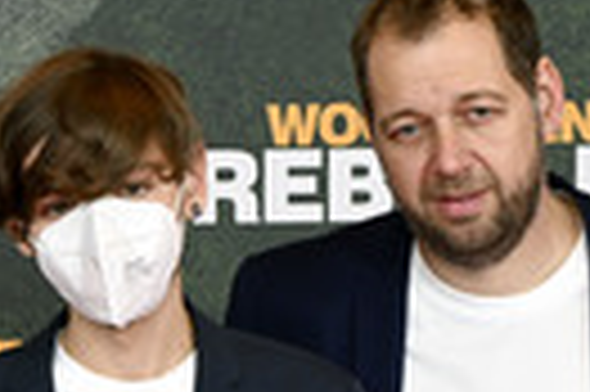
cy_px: 536
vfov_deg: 7.7
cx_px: -43
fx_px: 2881
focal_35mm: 176
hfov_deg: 11.5
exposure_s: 1/200
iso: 1250
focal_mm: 51
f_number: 8
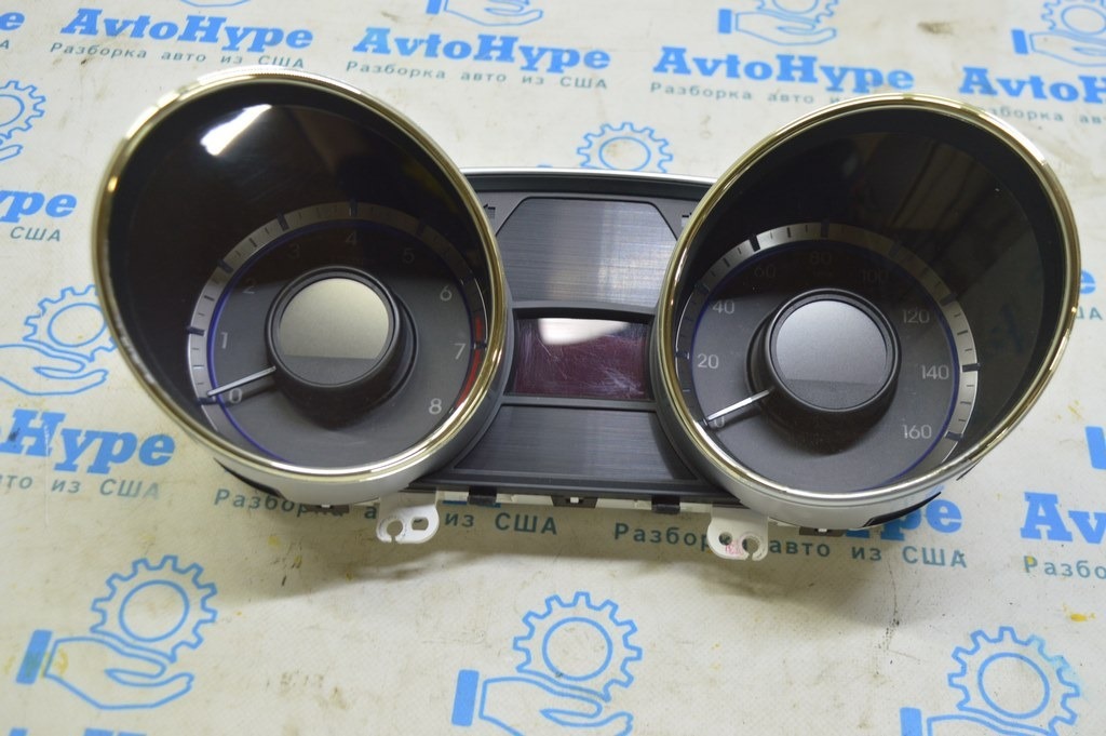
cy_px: 368
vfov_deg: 30.8
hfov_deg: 45.0
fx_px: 1335
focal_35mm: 44
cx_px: 553
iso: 400
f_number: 5.6
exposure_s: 1/20
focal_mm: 29
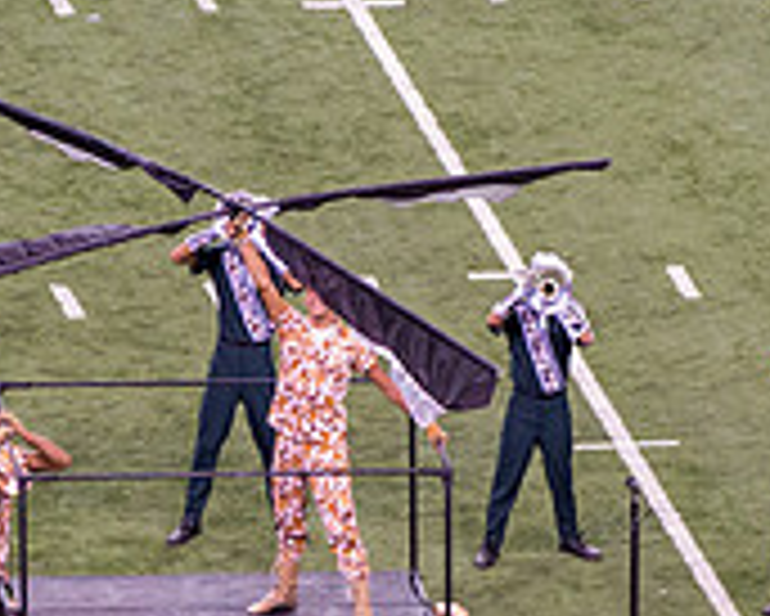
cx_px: 321
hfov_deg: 3.2
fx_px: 14000
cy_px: 389
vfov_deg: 2.5
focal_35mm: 614
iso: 1600
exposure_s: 1/320
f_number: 4.8
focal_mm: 145
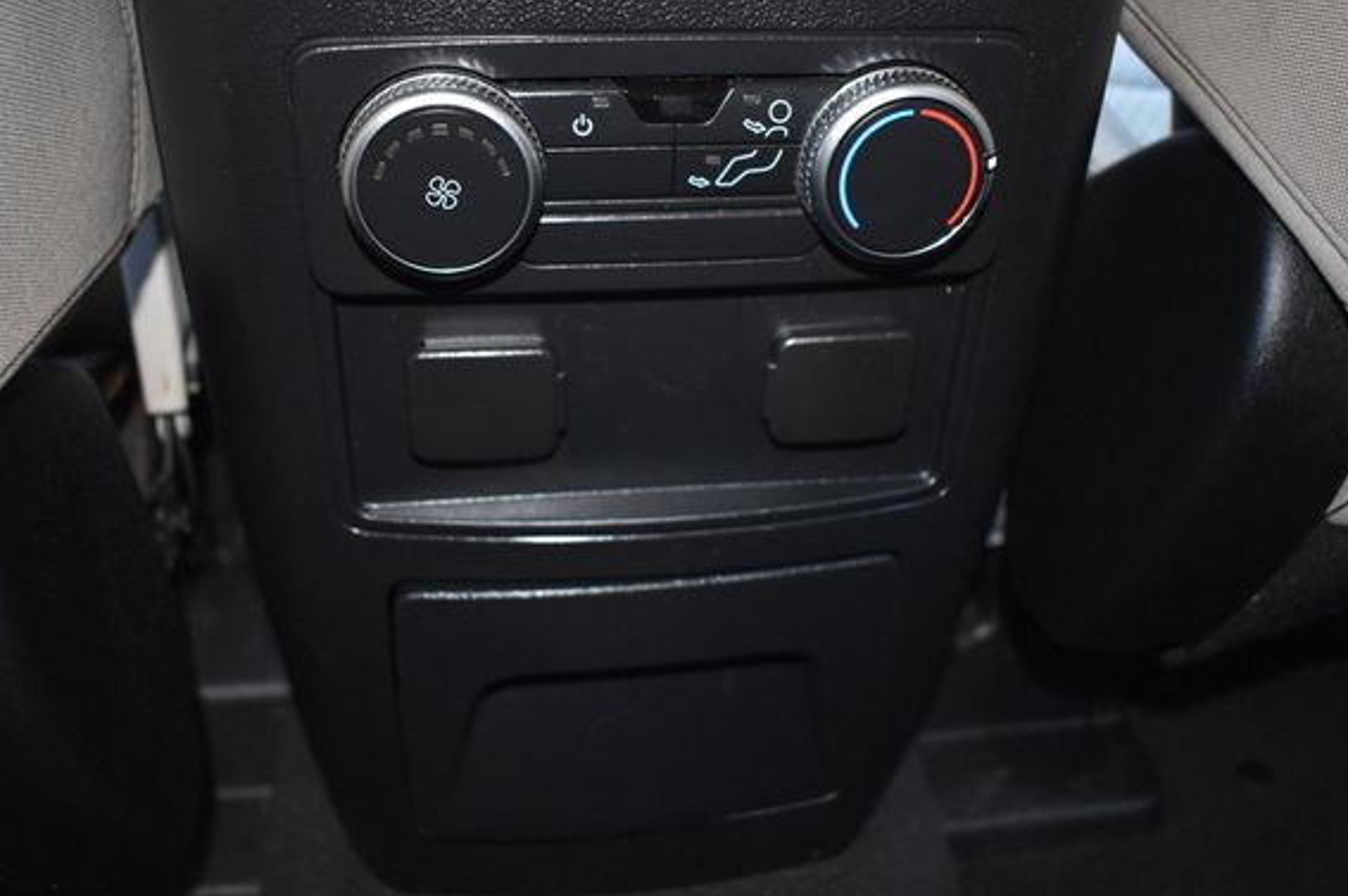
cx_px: 628
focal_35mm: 36
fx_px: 1331
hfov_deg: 53.7
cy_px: 459
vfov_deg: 37.2
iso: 2200
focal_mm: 21
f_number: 3.8
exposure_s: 1/60
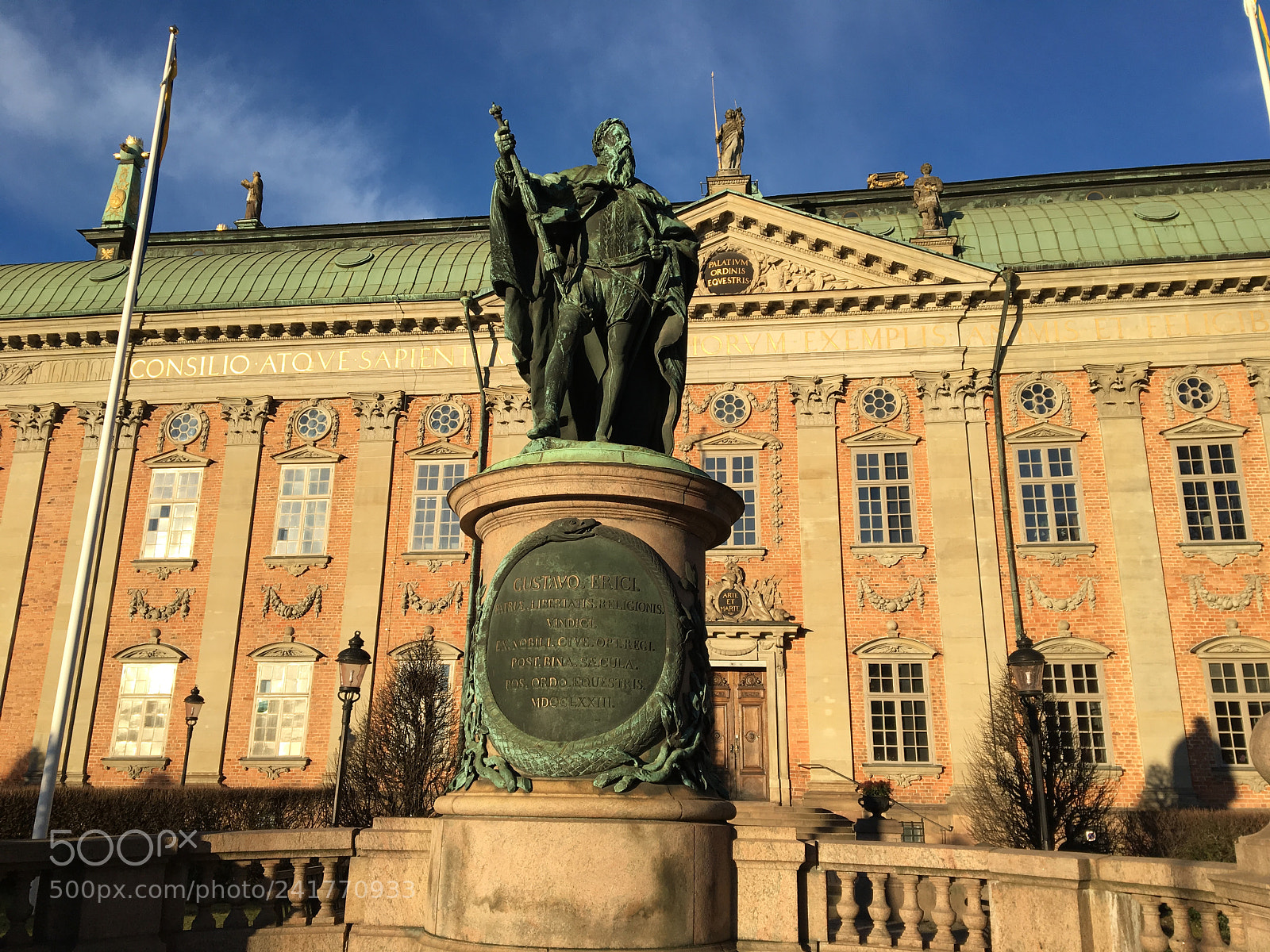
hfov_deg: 61.7
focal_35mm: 29
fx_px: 1064
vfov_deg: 48.2
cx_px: 635
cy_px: 476
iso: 25
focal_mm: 4.15
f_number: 2.2
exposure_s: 1/1131
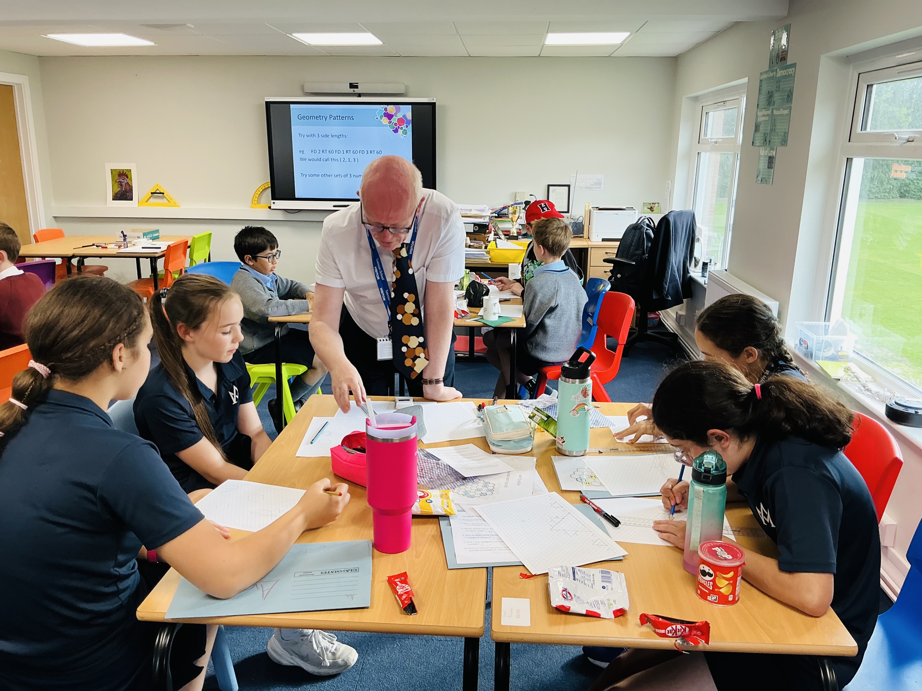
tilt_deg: -15.3
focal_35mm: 29
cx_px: 461
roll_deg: +0.5
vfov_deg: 48.2
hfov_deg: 61.7
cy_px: 346
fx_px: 772
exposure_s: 1/60
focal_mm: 3
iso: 40
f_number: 1.8
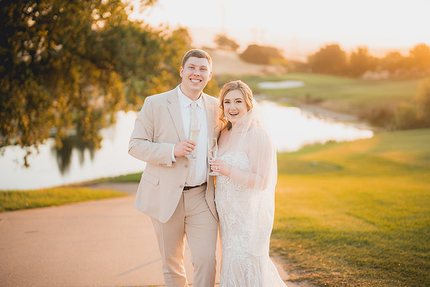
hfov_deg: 39.6
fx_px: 597
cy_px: 144
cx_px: 215
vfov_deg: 27.0
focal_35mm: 50
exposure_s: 1/500
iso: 125
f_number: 1.2
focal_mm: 50
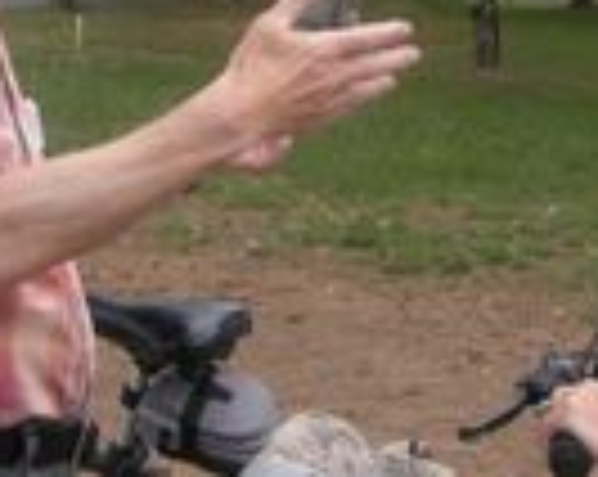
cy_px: 0
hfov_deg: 18.0
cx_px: 656
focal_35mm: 103
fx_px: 1820
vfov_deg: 14.7
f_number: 4.3
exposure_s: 1/160
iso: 64
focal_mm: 7.5
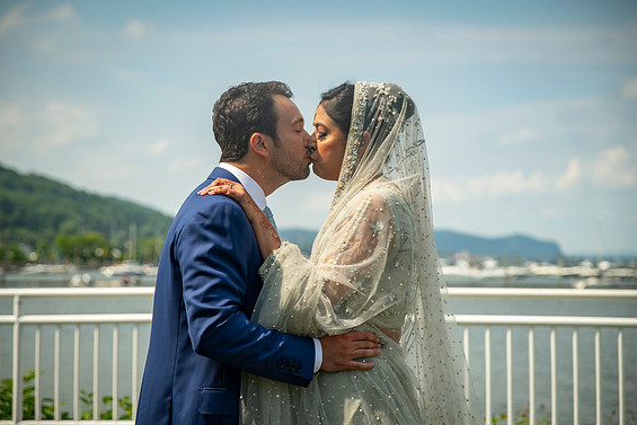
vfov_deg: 18.2
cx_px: 318
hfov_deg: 27.0
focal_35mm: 75
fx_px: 1327
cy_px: 212
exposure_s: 1/5000
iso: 200
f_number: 2.8
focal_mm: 70
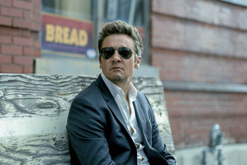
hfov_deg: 20.8
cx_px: 124
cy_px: 82
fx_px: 672
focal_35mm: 98
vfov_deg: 14.0
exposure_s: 1/800
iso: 200
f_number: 2.8
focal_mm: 98
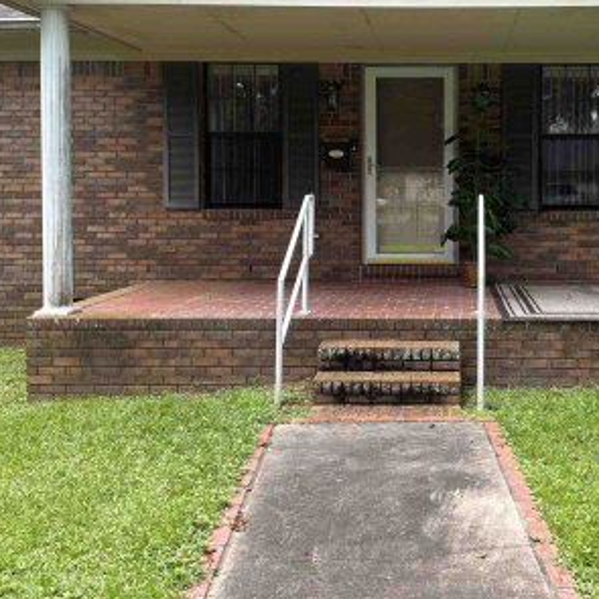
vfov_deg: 38.9
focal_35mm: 43
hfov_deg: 38.2
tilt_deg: -2.6
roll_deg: -0.6
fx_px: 842
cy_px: 227
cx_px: 449
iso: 25
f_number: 1.8
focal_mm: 3
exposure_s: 1/300
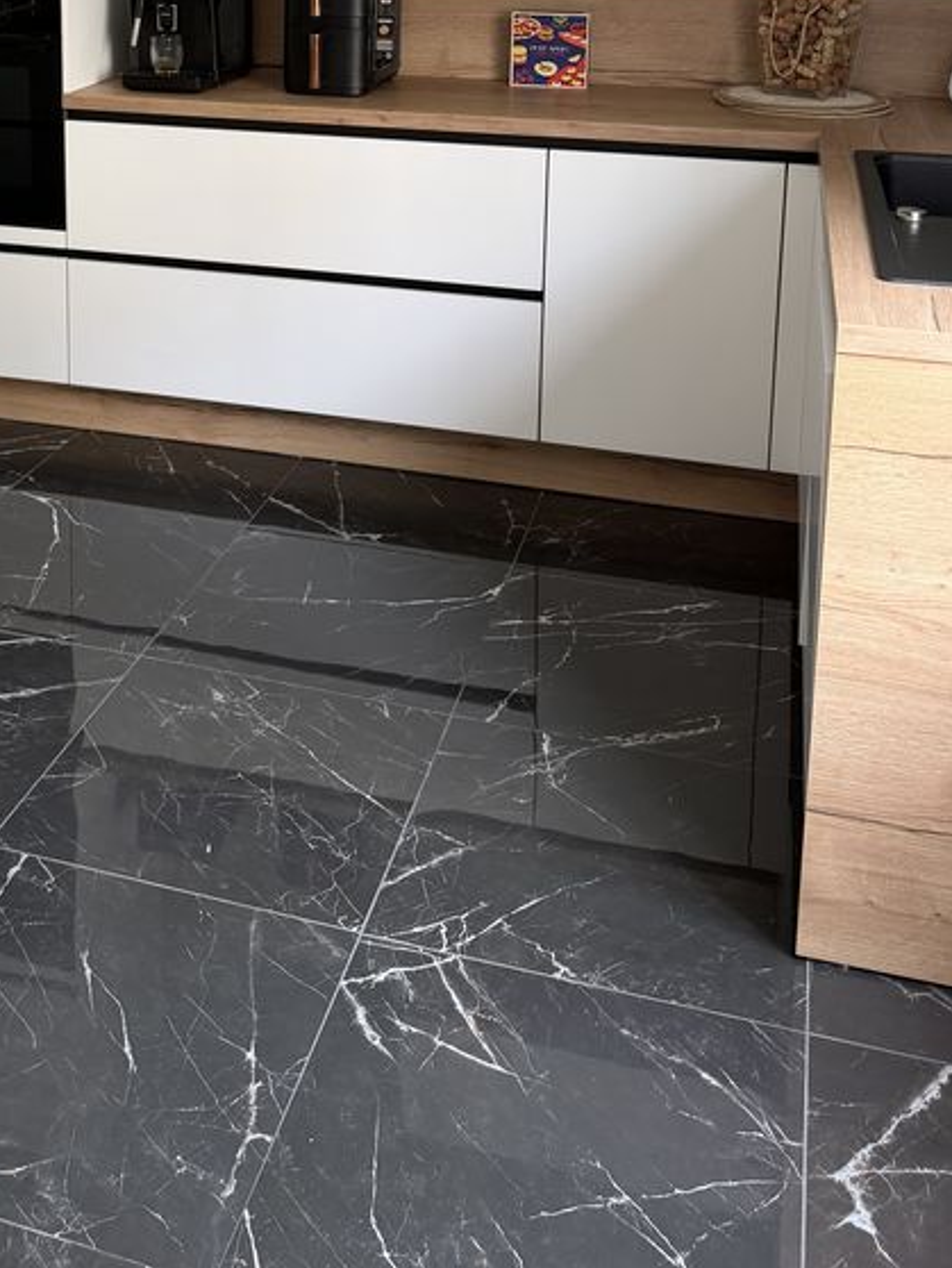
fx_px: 1576
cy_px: 134
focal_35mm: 43
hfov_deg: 33.0
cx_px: 248
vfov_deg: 40.6
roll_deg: +0.2
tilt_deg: -9.9
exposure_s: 1/121
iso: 160
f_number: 1.78
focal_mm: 6.76
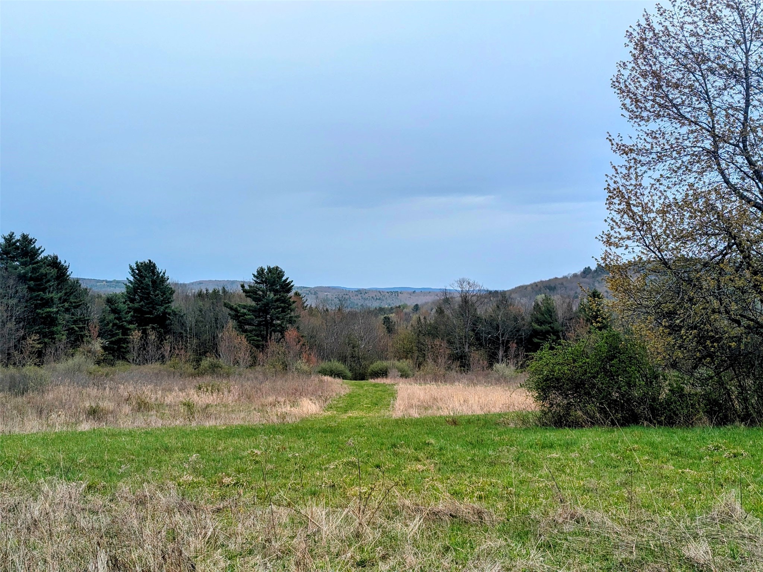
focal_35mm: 48
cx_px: 382
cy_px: 286
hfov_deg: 39.7
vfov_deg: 30.3
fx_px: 1058
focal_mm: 6.81
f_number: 1.85
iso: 49
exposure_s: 1/1186
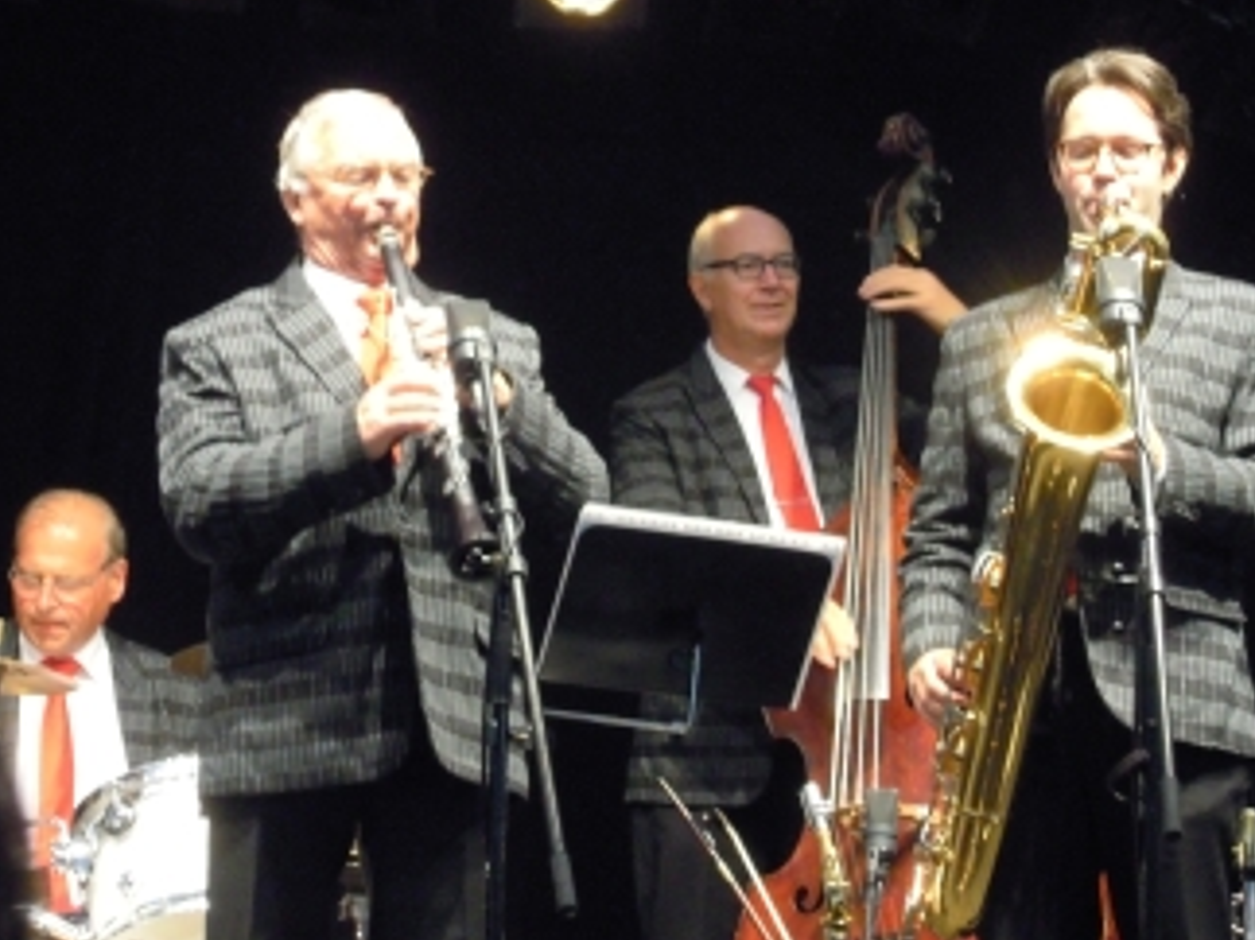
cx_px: 672
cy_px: 493
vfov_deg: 11.9
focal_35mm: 124
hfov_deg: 15.9
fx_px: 4494
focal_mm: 17.9
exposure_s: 1/15
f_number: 5.4
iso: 800
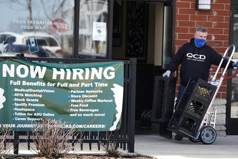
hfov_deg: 10.7
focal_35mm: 192
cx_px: 119
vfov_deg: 7.1
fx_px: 1269
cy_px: 80
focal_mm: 192
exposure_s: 1/1250
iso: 1000
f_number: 5.6
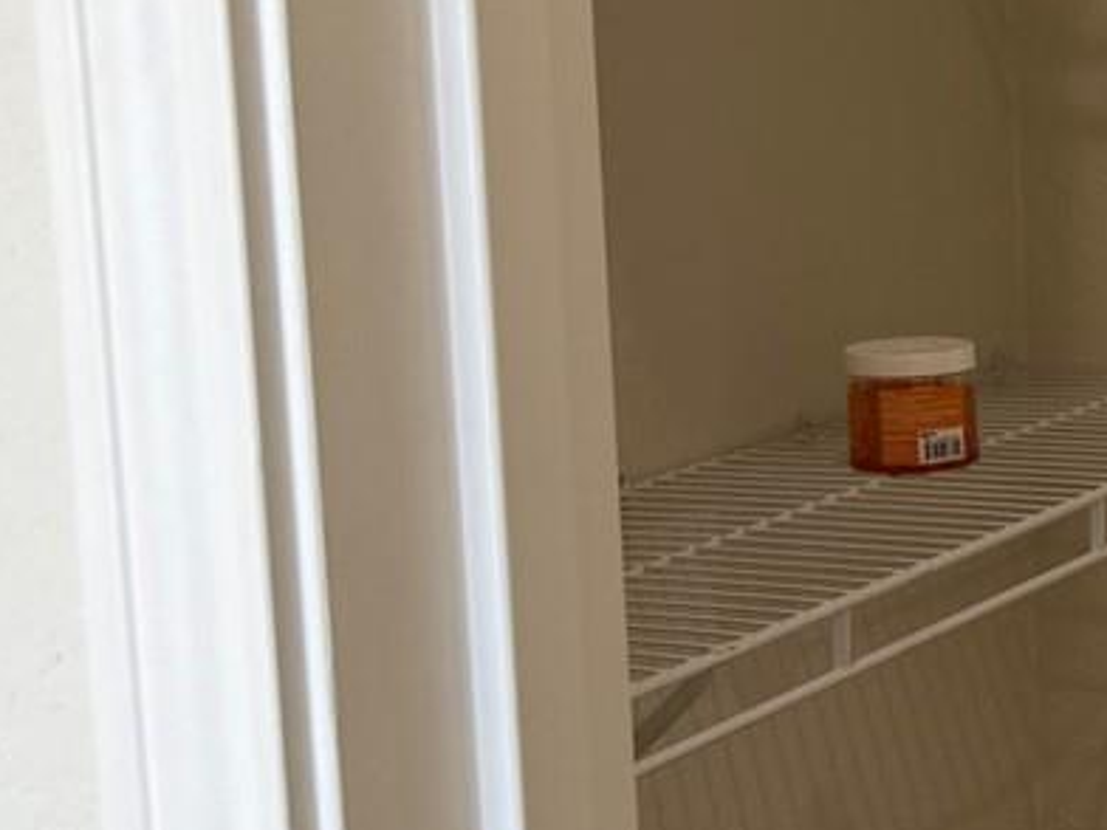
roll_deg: +0.3
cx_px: 2067
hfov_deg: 16.4
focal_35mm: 98
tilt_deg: -7.9
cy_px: 353
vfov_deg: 15.1
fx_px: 3134
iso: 50
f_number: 1.78
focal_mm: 6.76
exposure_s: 1/121
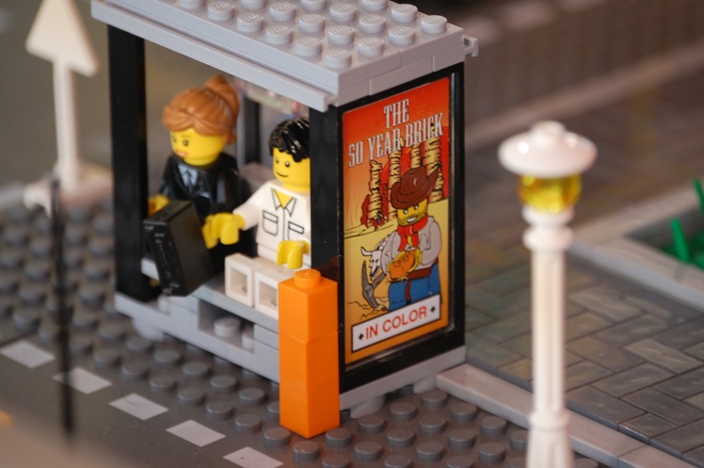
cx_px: 374
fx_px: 5014
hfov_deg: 8.0
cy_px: 209
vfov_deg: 5.3
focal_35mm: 257
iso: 400
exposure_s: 1/13
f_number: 5
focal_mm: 125
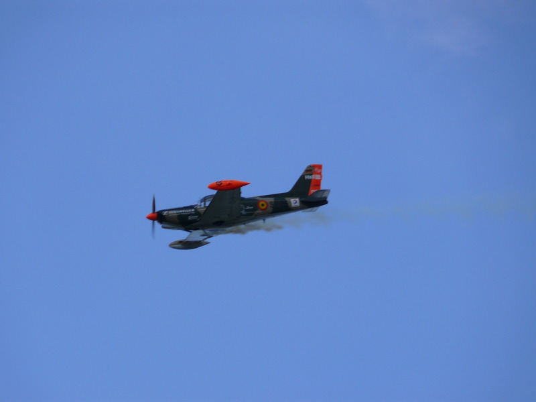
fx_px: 6503
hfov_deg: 4.7
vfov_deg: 3.5
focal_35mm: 420
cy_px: 201
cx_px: 268
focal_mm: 88.8
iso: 100
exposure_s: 1/1000
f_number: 5
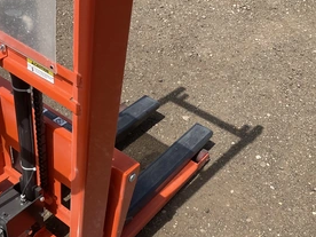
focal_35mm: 42
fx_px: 383
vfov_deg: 34.0
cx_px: 133
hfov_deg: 44.6
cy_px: 159
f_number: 1.8
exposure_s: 1/1534
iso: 25
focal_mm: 3
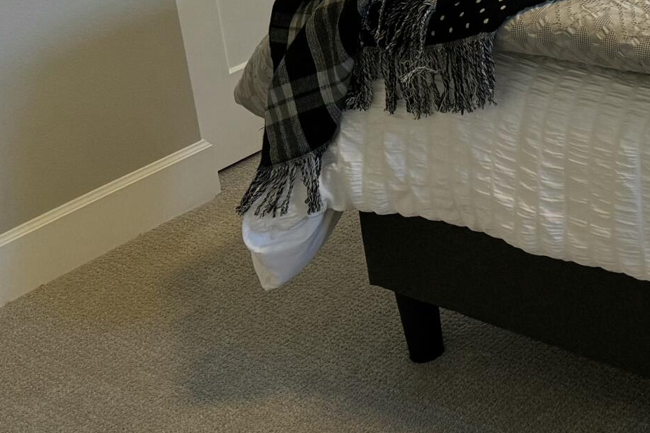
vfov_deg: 15.8
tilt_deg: -18.1
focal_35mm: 81
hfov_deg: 20.6
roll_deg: +0.1
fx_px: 1462
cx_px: 1034
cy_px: -169
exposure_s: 1/60
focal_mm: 6.76
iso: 125
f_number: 1.78
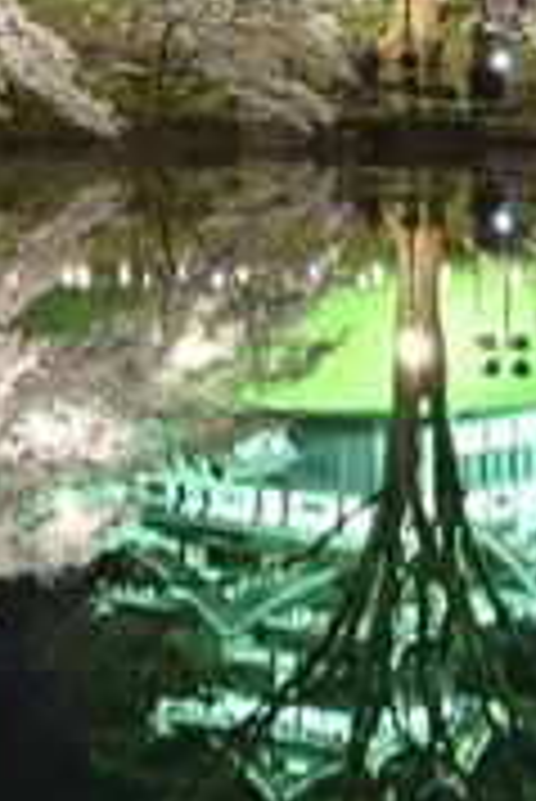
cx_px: -813
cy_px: -88
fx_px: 3104
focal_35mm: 139
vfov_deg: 14.4
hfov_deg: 8.8
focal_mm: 30.5
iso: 64
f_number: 13
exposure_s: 25
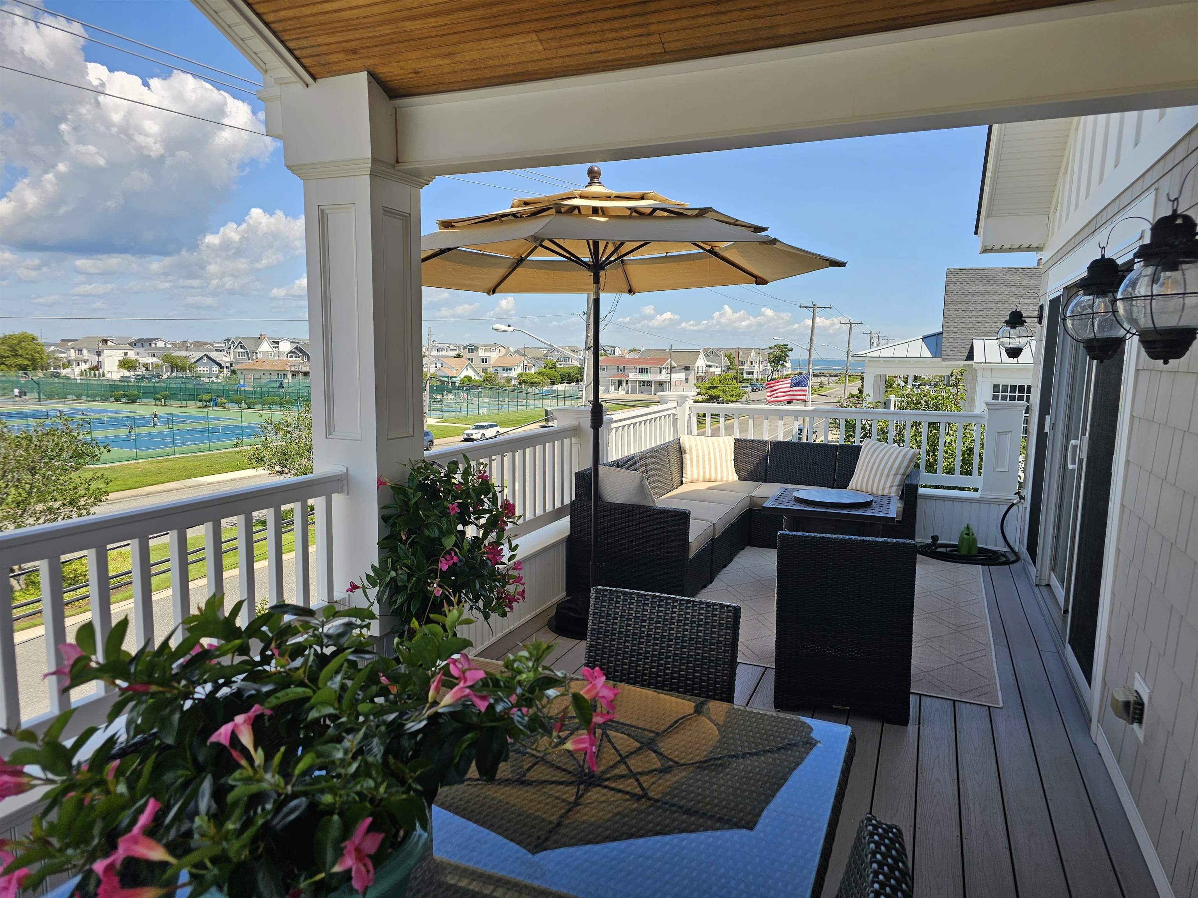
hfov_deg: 73.9
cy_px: 449
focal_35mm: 23
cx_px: 599
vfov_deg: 58.9
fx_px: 796
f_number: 1.7
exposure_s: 1/445
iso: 10
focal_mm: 6.3
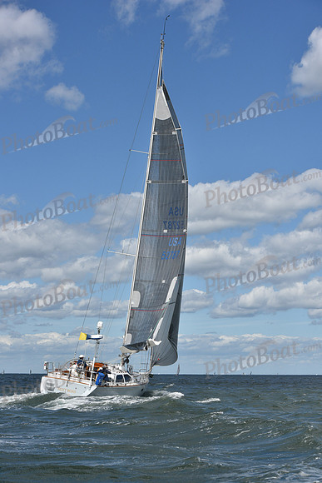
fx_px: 939
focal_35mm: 70
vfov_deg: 28.8
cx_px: 161
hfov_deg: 19.5
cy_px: 242
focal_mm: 70
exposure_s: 1/1600
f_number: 9
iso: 320
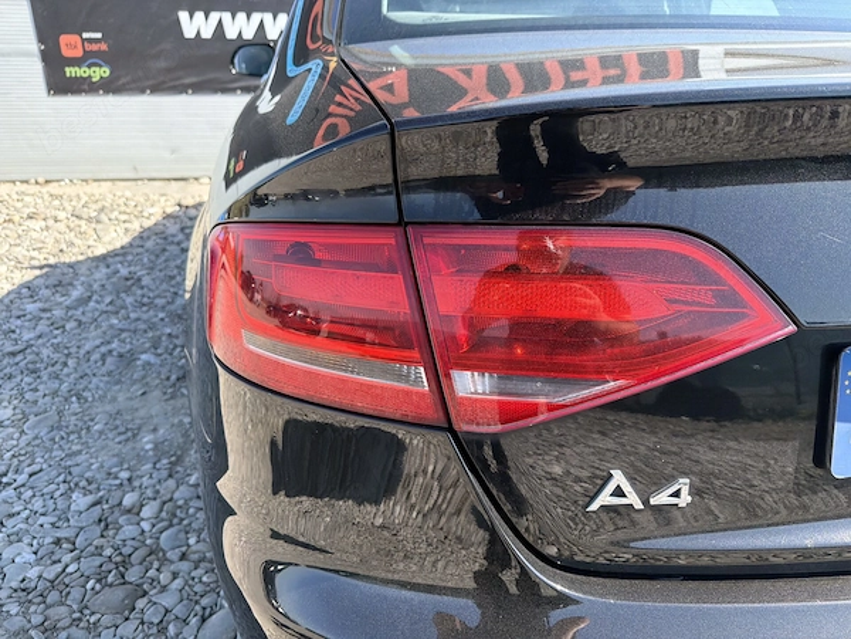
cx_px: 426
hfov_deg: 71.6
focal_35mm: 24
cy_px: 320
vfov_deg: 56.8
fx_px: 590
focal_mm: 6.76
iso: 400
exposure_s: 1/4673
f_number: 1.78
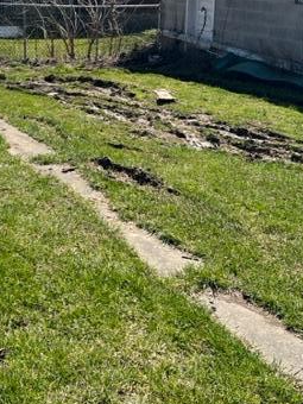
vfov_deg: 37.2
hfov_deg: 29.3
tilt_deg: -8.4
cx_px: 86
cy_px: 68
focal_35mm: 49
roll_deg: -0.3
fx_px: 572
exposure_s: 1/3356
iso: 50
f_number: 1.5
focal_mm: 5.7
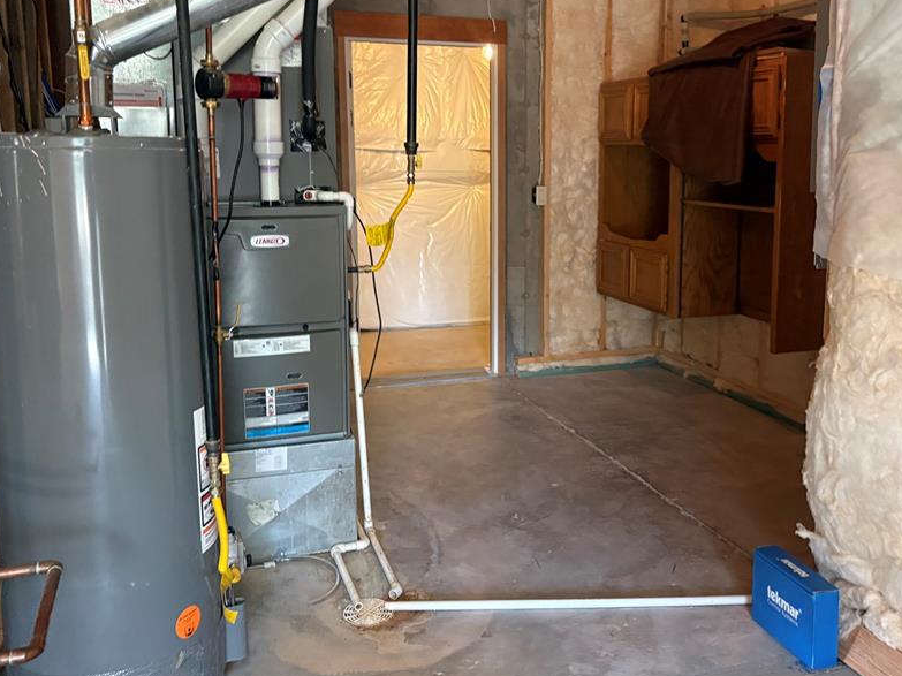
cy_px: 268
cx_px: 501
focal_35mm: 34
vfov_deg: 41.6
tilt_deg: -14.0
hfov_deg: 53.8
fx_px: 886
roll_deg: +2.4
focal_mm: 5.96
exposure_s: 1/60
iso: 320
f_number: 1.6
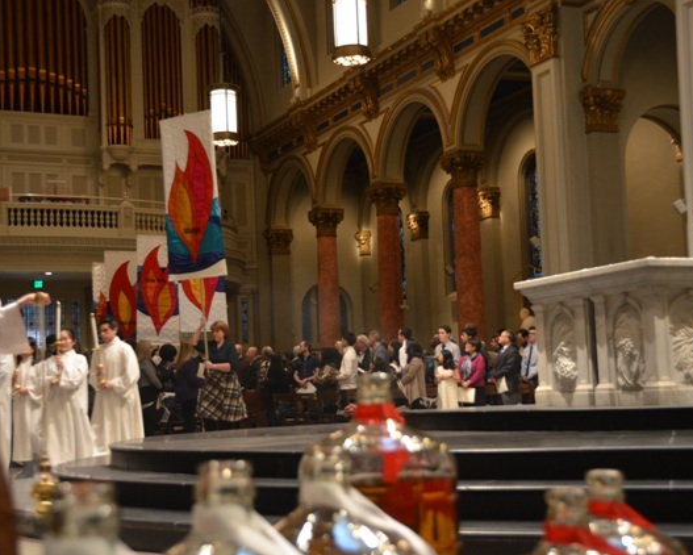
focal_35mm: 58
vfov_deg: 26.2
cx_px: 334
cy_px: 278
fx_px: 1190
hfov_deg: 32.5
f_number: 4.2
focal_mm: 34
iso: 1600
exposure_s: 1/20
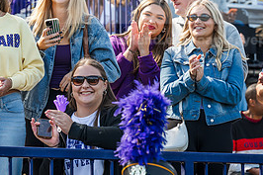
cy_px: 61
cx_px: 27
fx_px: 1562
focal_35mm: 214
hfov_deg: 9.6
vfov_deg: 6.4
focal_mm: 98
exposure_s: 1/320
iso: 125
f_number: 4
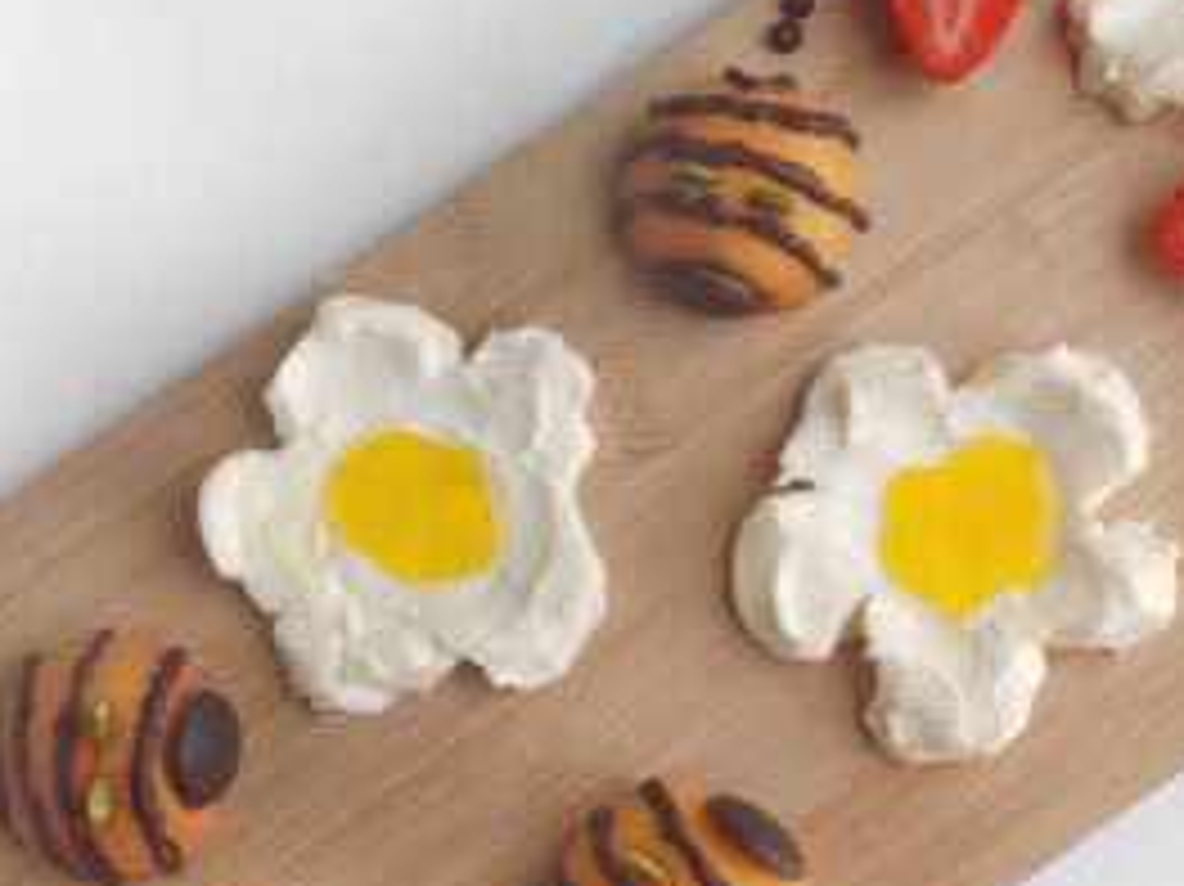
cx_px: 761
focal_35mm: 57
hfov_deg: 33.6
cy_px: 526
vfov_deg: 25.6
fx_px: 1949
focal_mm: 5.4
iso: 56
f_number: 1.9
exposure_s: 1/100
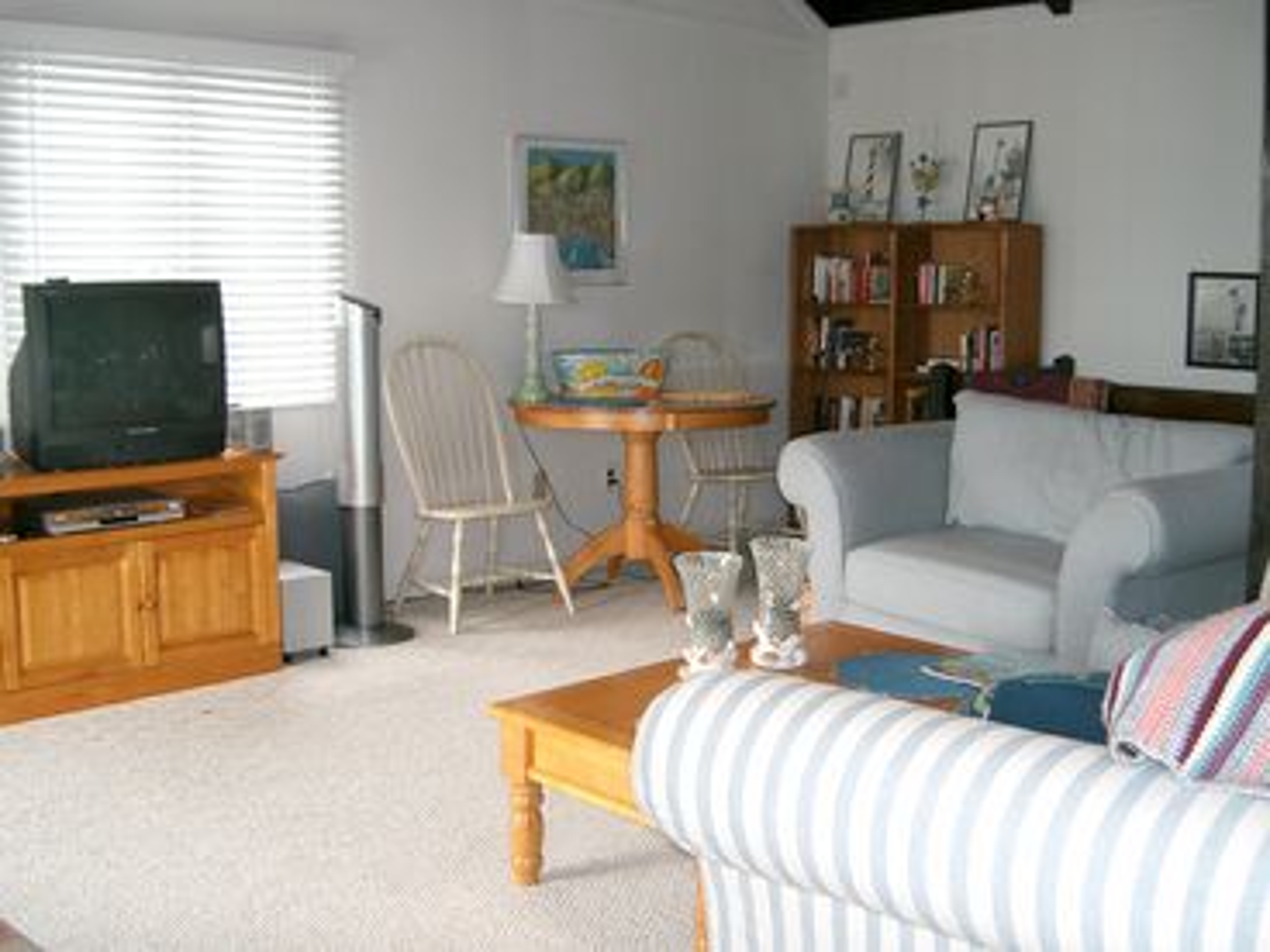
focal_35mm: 39
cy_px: 476
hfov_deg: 47.9
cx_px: 635
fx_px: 1431
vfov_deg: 36.8
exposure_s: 1/50
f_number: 2.8
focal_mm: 8
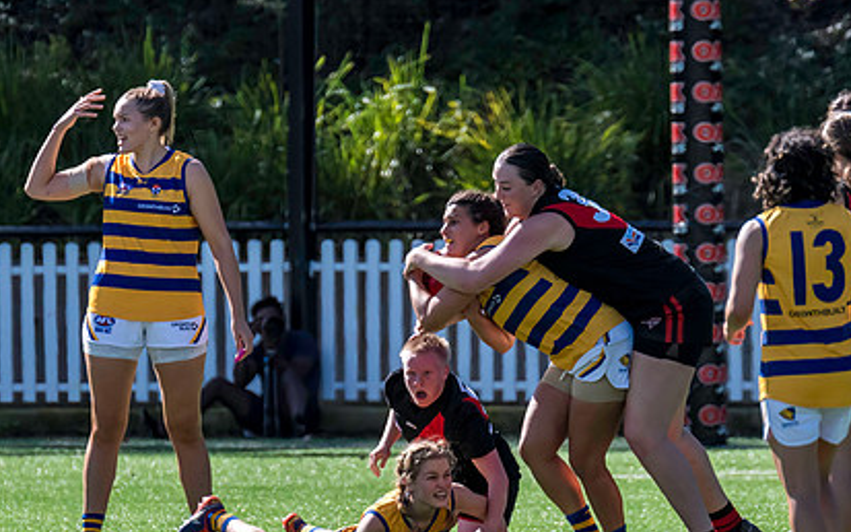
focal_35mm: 947
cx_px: 427
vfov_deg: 1.4
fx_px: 21960
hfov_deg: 2.2
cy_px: 459
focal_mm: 420
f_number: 7.1
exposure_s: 1/2000
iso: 800
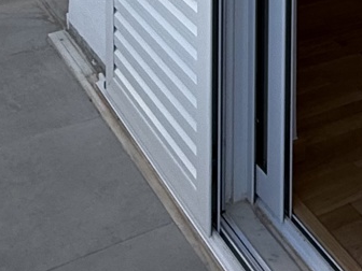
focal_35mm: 80
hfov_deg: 23.5
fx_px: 837
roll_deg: -0.9
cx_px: 357
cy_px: -302
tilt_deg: -1.5
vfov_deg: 14.6
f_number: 2.2
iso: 50
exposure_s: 1/559
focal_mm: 2.22
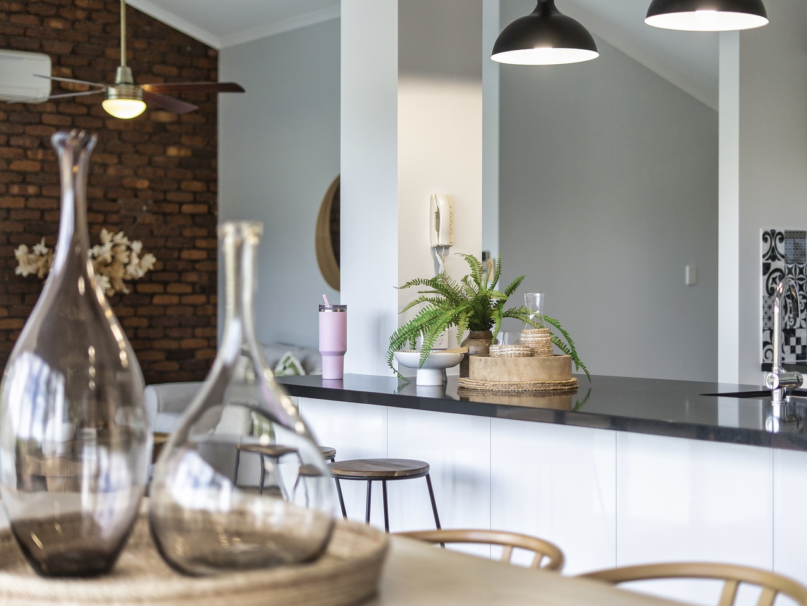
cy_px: 306
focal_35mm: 60
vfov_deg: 24.4
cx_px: 469
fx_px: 1399
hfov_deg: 32.1
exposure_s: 1/400
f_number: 1.8
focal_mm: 50
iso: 320
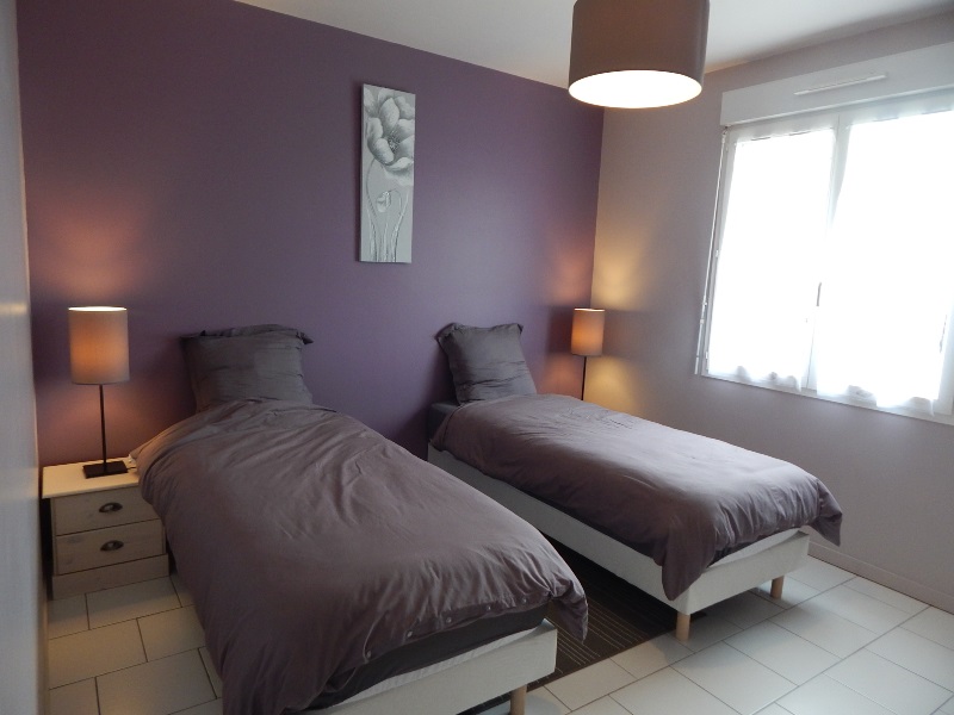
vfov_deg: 61.1
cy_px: 358
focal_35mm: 22
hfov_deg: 76.4
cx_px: 477
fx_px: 606
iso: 220
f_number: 3
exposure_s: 1/30
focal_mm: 4
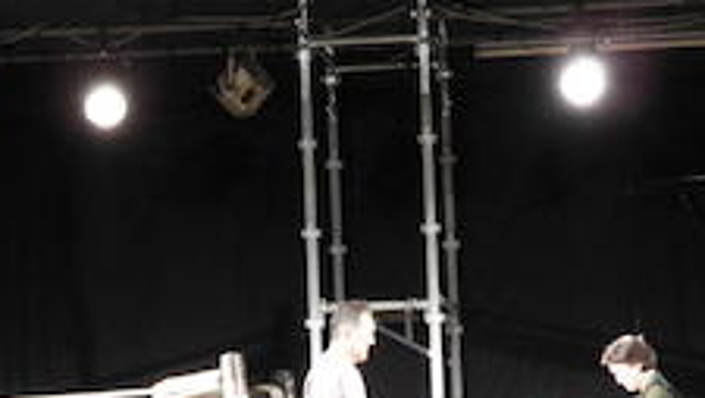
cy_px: 439
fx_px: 6511
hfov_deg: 6.2
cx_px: 91
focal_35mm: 348
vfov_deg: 3.5
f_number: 5.3
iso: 800
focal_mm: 32.2
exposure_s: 1/15
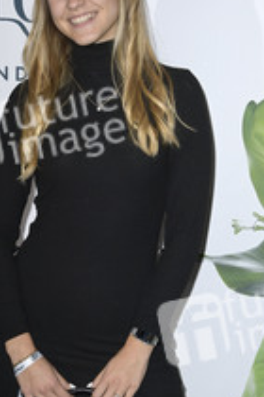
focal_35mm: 137
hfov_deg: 10.0
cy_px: 227
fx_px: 1507
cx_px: 83
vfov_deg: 15.0
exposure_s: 1/250
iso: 640
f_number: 5.6
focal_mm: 72
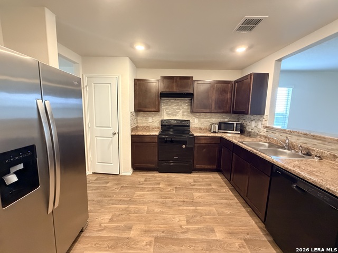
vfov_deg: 85.7
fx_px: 137
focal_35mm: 14
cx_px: 169
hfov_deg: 102.1
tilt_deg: -8.2
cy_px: 126
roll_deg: -0.6
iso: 800
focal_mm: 2.22
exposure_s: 1/60
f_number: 2.2
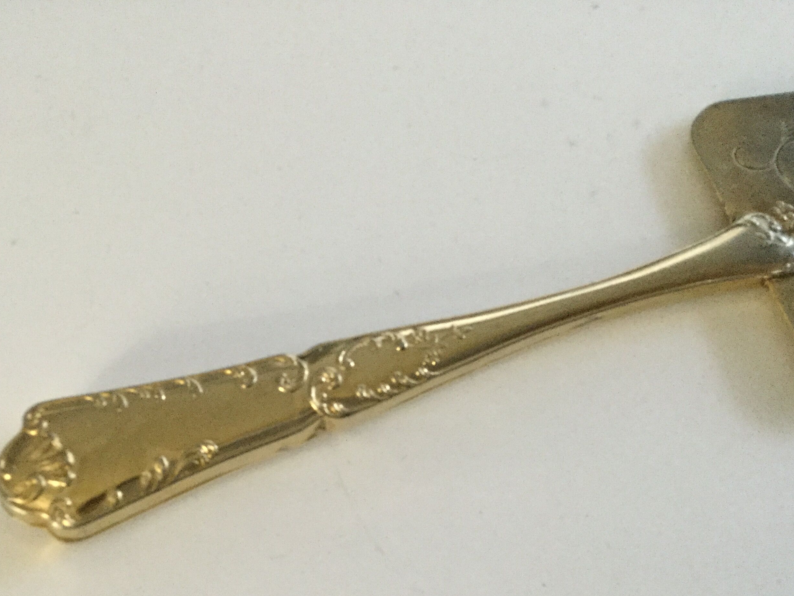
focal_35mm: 41
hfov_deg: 45.6
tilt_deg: -72.7
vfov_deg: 34.8
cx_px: 331
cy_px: 391
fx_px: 940
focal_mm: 3.3
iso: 200
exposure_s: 1/17
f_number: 2.4
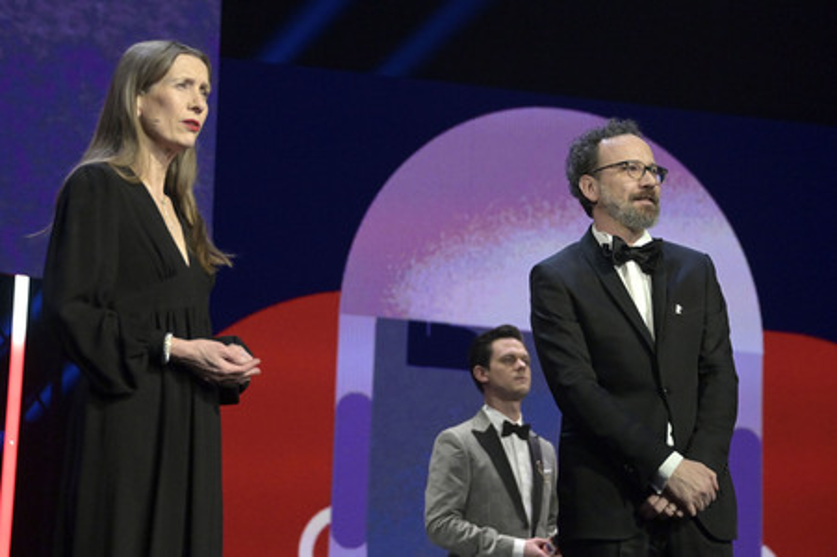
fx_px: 2904
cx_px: 418
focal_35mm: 125
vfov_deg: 11.0
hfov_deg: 16.4
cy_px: 278
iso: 8000
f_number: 5.6
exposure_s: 1/320
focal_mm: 125
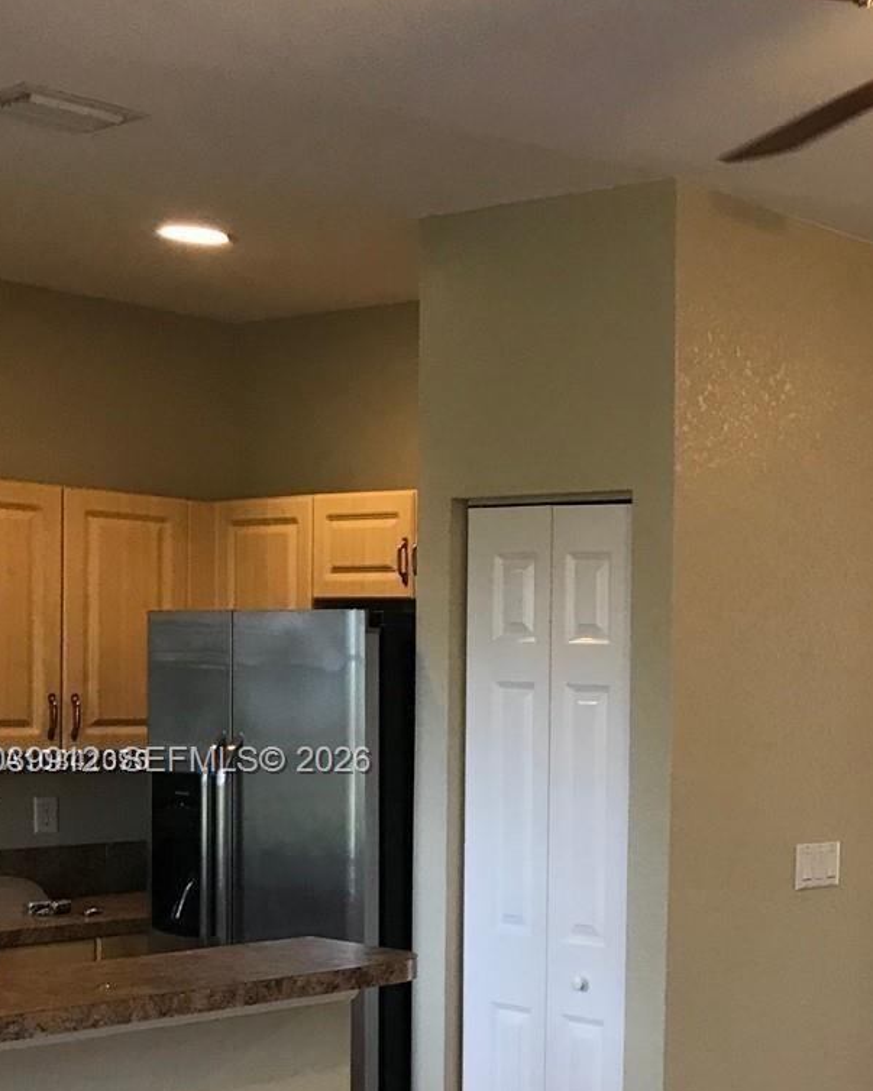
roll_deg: -0.9
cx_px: 1079
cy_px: 763
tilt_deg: -2.8
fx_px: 1874
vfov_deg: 32.1
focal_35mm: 58
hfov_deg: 23.7
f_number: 1.8
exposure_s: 1/30
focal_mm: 3.99
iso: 32
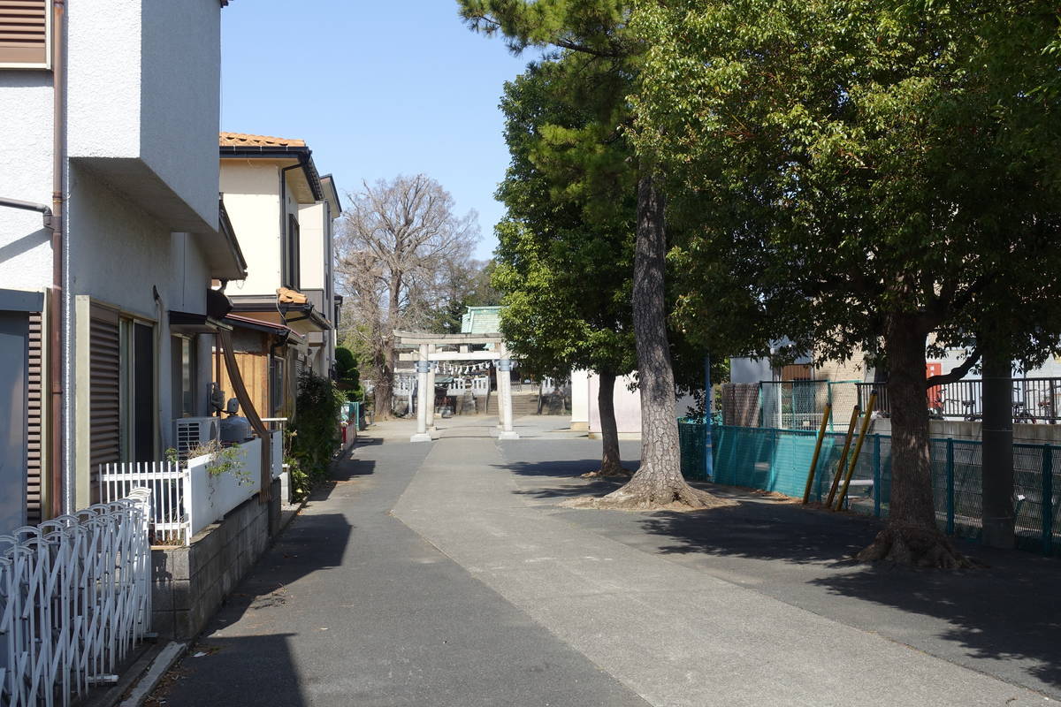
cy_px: 354
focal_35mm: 41
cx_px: 530
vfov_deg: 32.6
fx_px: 1208
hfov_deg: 47.4
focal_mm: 15.1
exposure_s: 1/400
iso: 125
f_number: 5.6
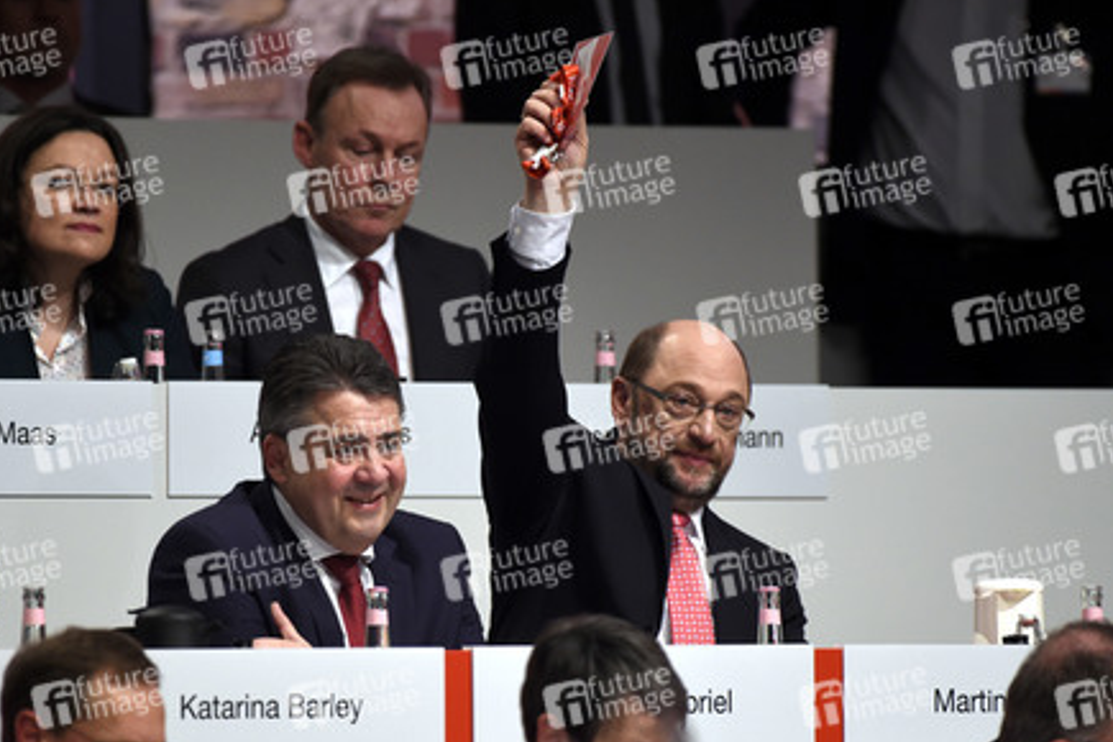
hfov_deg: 4.0
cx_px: 540
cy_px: 379
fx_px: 15983
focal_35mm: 517
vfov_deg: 2.7
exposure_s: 1/320
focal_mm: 500
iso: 2500
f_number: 5.6
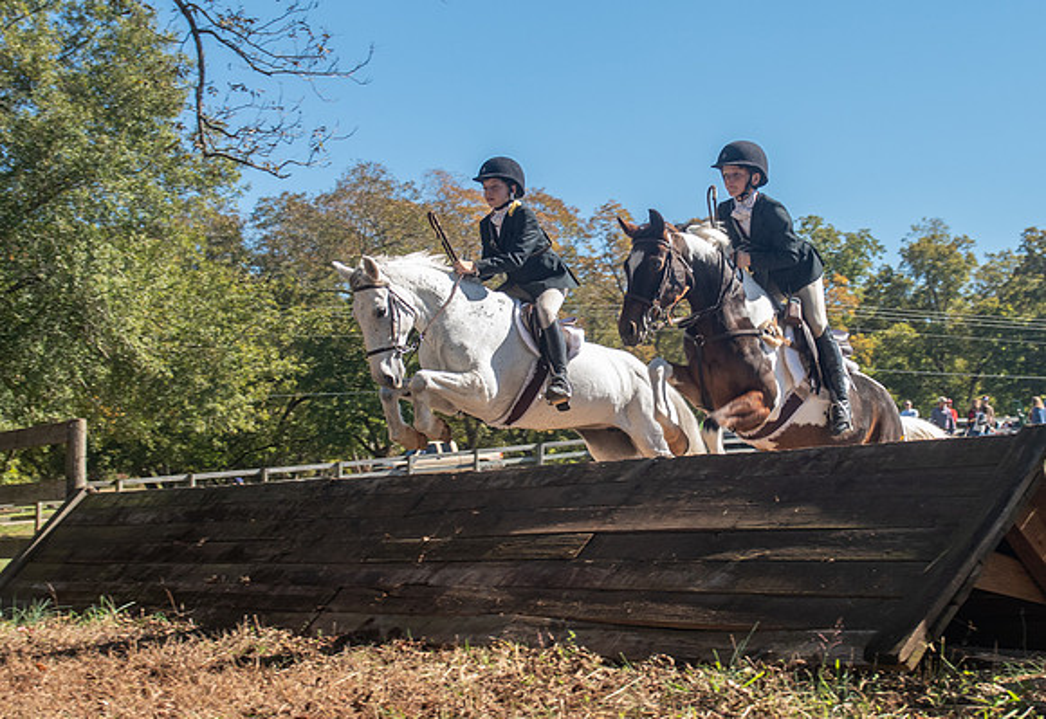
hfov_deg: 32.9
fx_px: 1769
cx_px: 600
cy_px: 344
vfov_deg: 23.0
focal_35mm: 60
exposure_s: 1/320
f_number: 4
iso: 400
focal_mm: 32
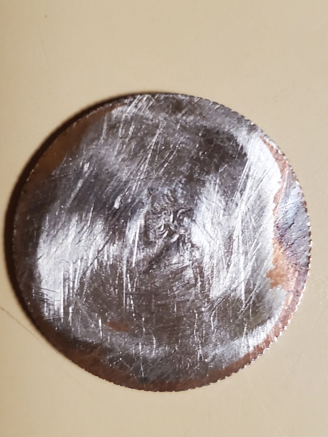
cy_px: 218
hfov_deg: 53.0
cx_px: 164
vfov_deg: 67.3
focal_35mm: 26
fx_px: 329
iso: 320
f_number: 1.5
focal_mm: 4.3
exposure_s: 1/40
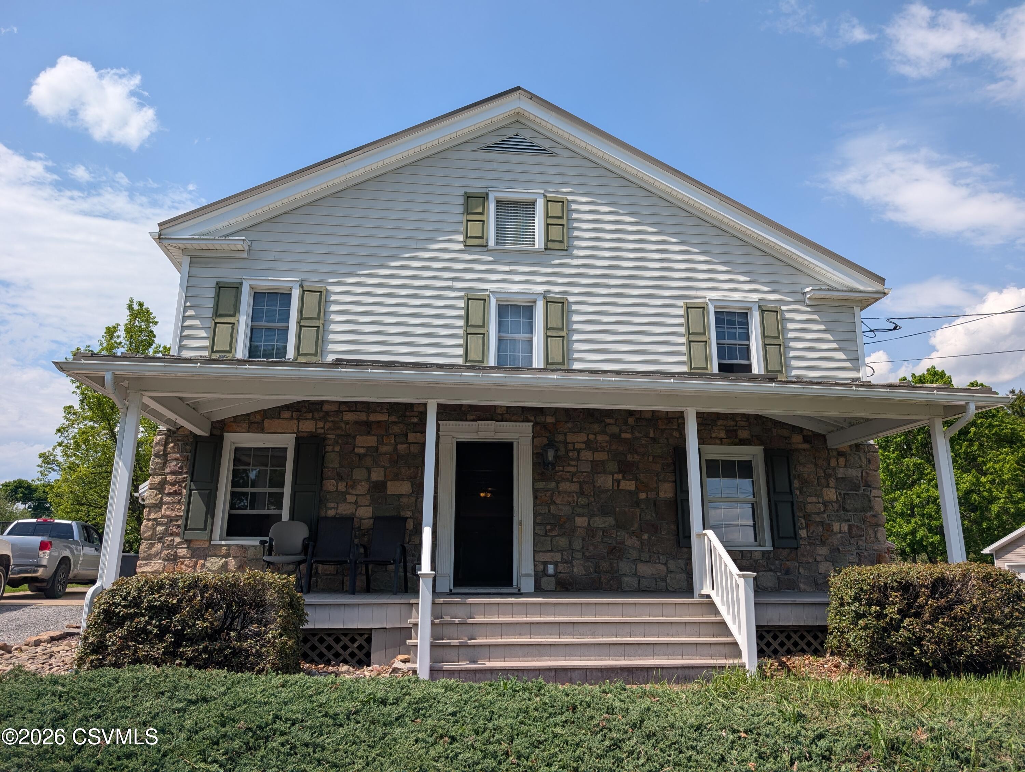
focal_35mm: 24
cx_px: 512
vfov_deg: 56.9
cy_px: 386
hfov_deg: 71.5
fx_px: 712
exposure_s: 1/1323
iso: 22
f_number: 1.68
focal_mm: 6.9
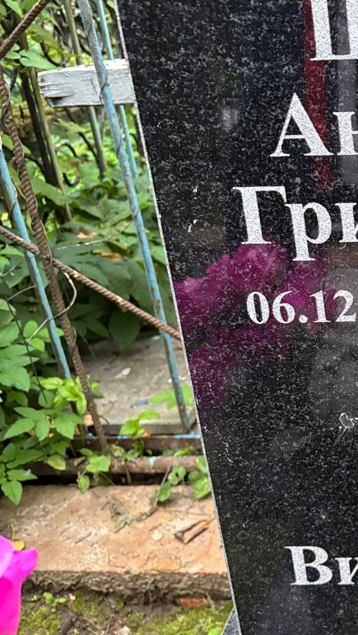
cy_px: 327
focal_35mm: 45
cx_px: 484
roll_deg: +1.8
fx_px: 759
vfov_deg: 45.5
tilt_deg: -23.4
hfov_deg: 23.1
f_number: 1.6
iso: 500
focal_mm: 5.96
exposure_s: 1/60
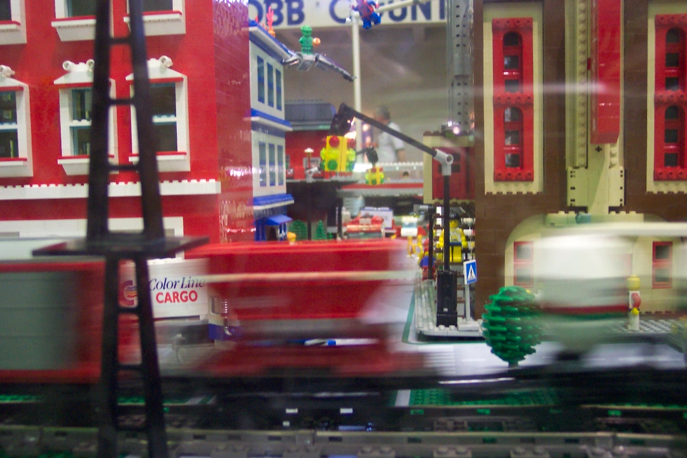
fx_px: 725
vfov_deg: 35.1
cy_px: 229
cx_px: 344
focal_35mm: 38
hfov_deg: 50.7
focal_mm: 8
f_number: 2.8
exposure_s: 1/20
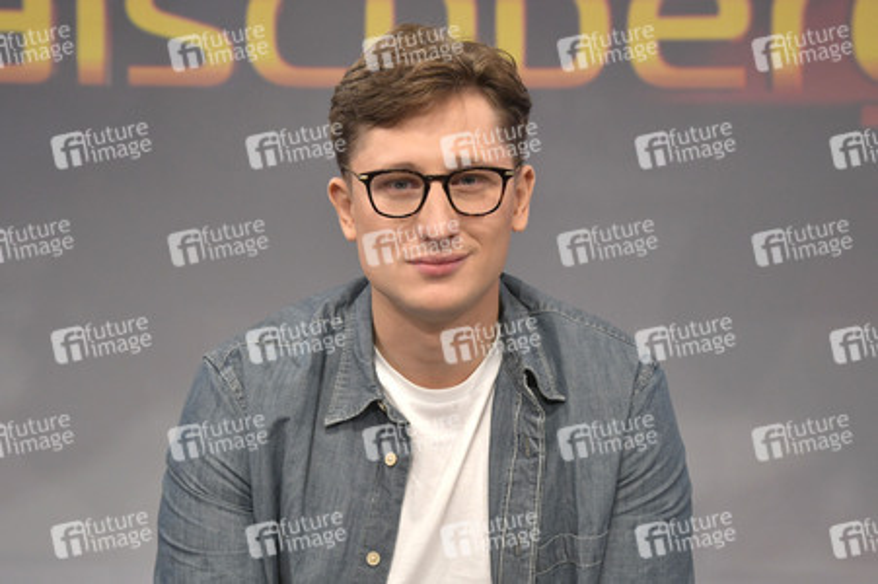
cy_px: 292
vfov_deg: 23.3
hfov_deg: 34.5
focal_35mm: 58
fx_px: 1413
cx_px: 439
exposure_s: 1/200
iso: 2500
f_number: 6.3
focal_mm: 58
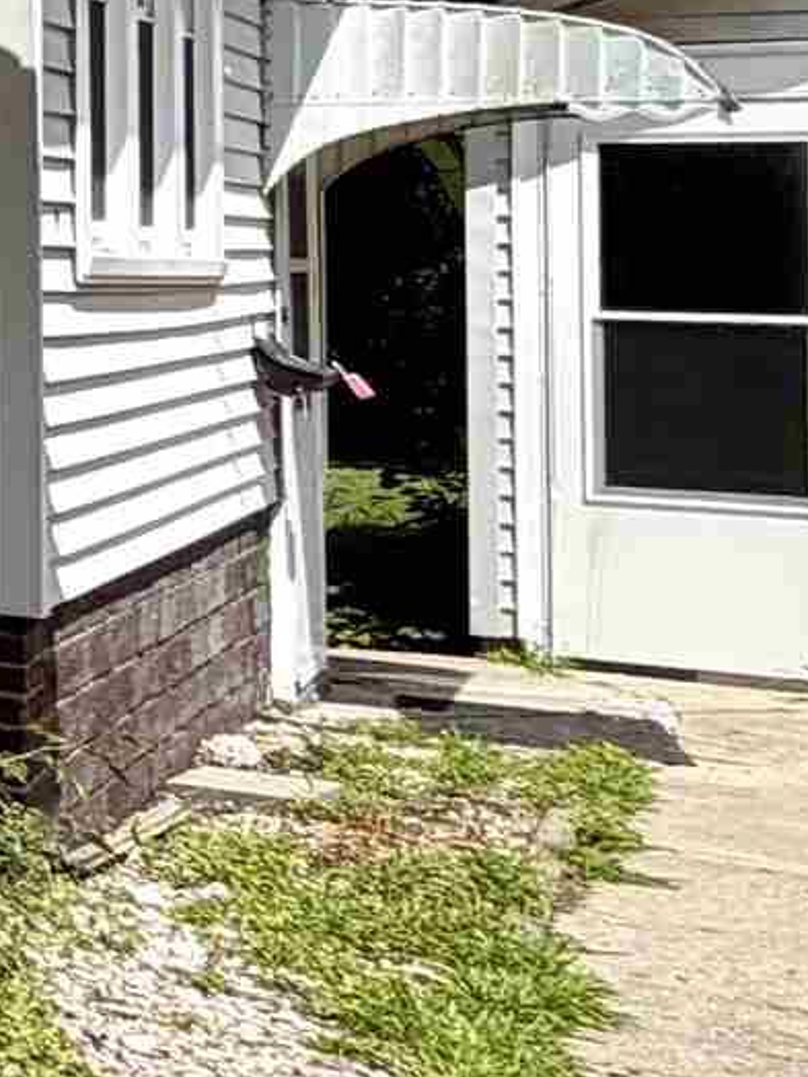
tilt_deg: +2.0
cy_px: 175
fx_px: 2552
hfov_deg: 9.6
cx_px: -2013
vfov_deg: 23.4
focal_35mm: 82
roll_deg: +0.0
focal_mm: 2.22
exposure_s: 1/985
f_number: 2.2
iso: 20
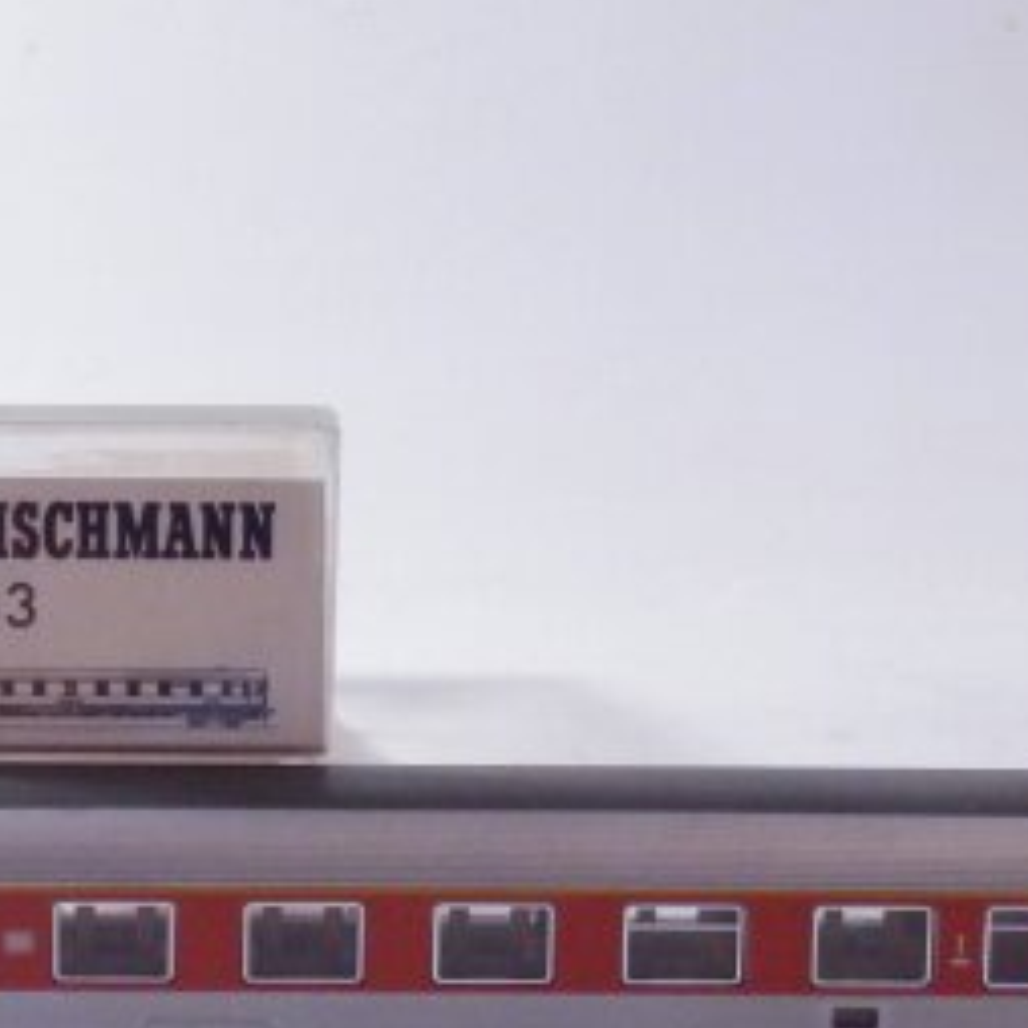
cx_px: 101
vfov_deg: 12.6
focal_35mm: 138
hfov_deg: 12.6
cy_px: 813
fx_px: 4637
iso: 800
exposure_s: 1/160
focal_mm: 11.9
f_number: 4.4
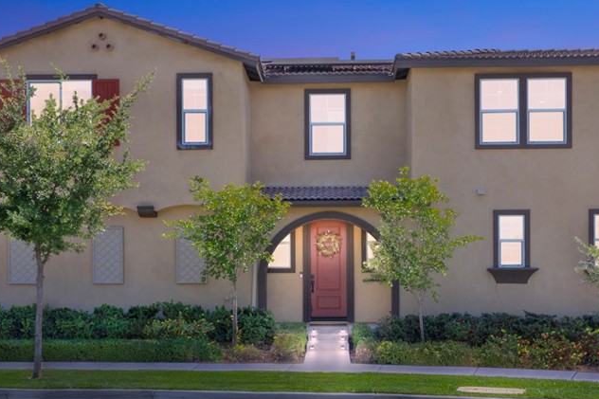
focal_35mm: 47
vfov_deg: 28.6
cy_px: 187
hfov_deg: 41.9
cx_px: 320
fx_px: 782
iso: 100
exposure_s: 1/20
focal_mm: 29
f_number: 22
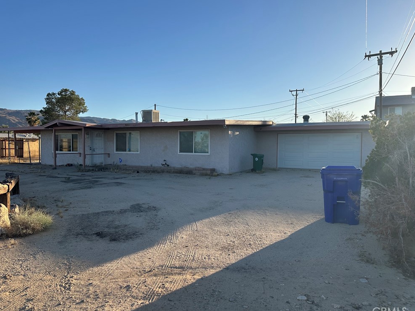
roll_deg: -1.1
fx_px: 300
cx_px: 202
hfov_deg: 69.4
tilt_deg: -1.2
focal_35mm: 25
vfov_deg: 54.9
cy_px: 155
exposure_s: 1/4016
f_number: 1.78
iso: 80
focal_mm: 6.86
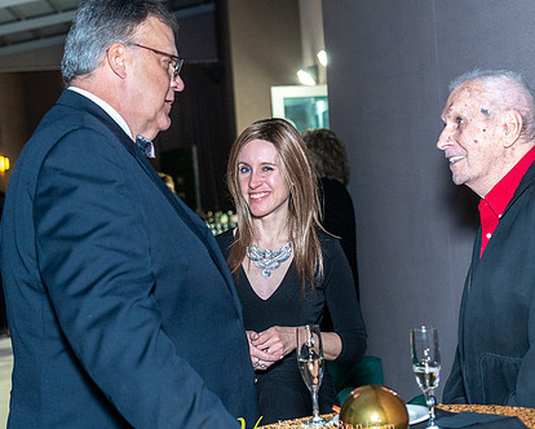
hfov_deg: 28.2
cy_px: 229
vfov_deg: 22.8
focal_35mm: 67
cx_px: 315
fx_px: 1062
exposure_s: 1/200
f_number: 4
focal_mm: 51
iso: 3200
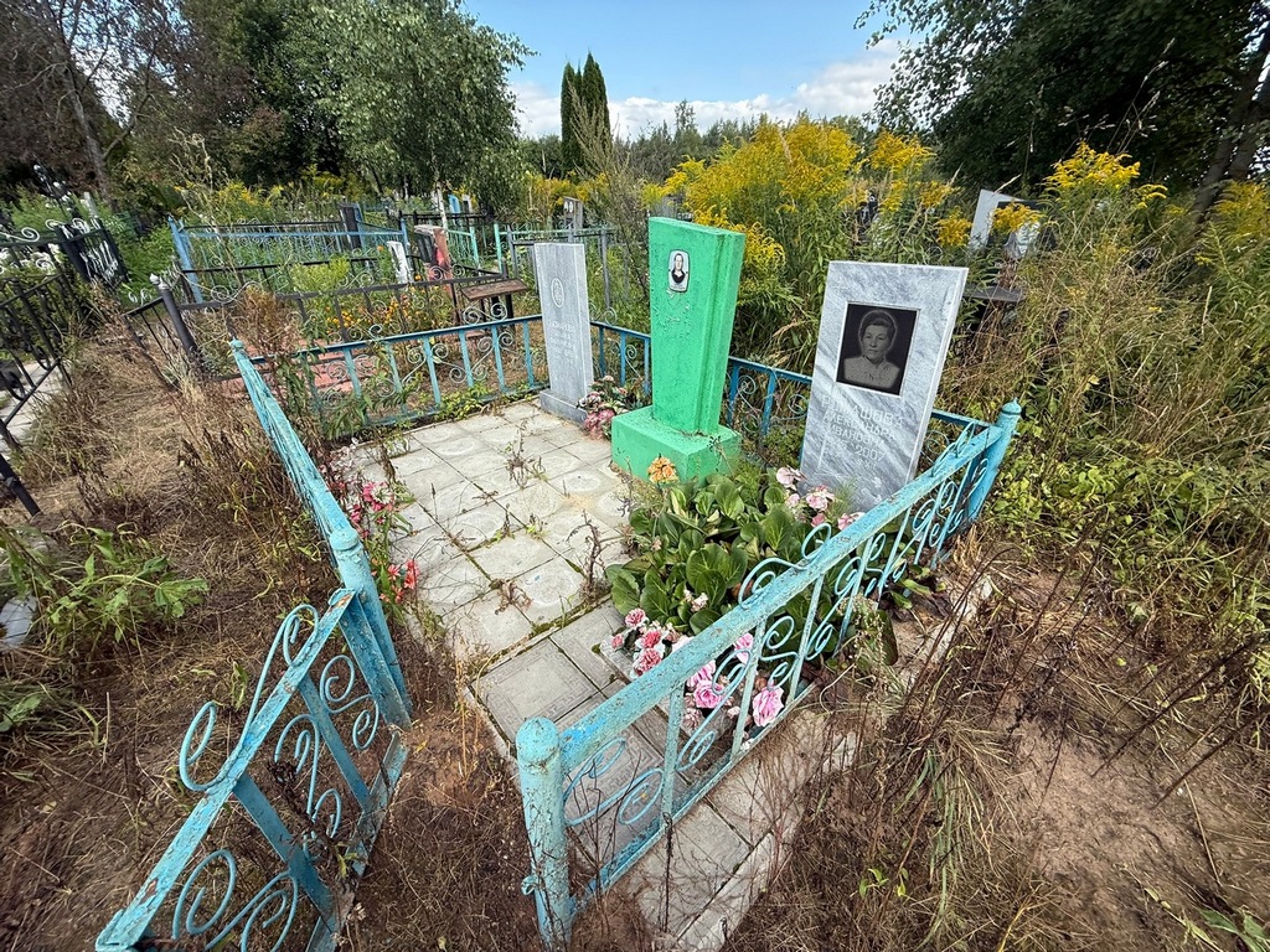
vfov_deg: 85.7
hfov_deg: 102.1
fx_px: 514
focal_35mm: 14
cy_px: 476
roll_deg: -2.1
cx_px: 635
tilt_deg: -28.0
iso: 50
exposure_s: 1/644
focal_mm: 2.22
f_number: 2.2
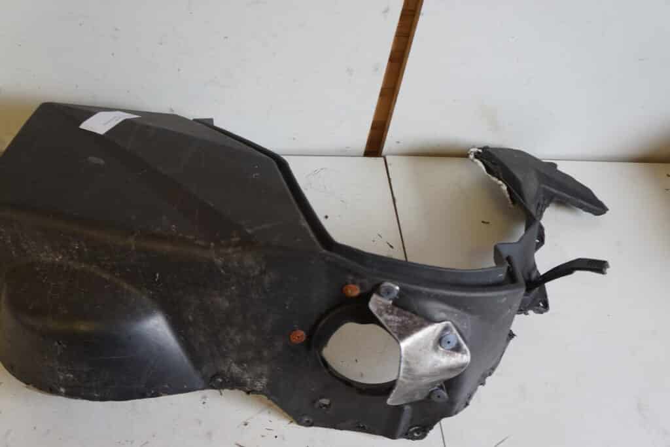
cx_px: 335
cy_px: 224
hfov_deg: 61.9
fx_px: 558
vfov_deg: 43.6
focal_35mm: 30
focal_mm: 20
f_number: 4
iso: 640
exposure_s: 1/60
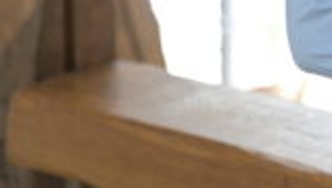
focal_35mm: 202
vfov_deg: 5.8
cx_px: 635
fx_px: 1781
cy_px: -303
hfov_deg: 10.0
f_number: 1.4
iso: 400
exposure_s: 1/250
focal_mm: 40
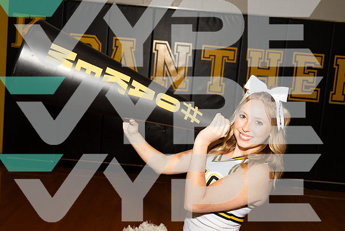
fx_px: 441
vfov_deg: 29.3
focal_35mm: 46
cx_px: 161
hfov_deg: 42.7
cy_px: 111
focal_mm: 43
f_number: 6.3
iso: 800
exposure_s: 1/250
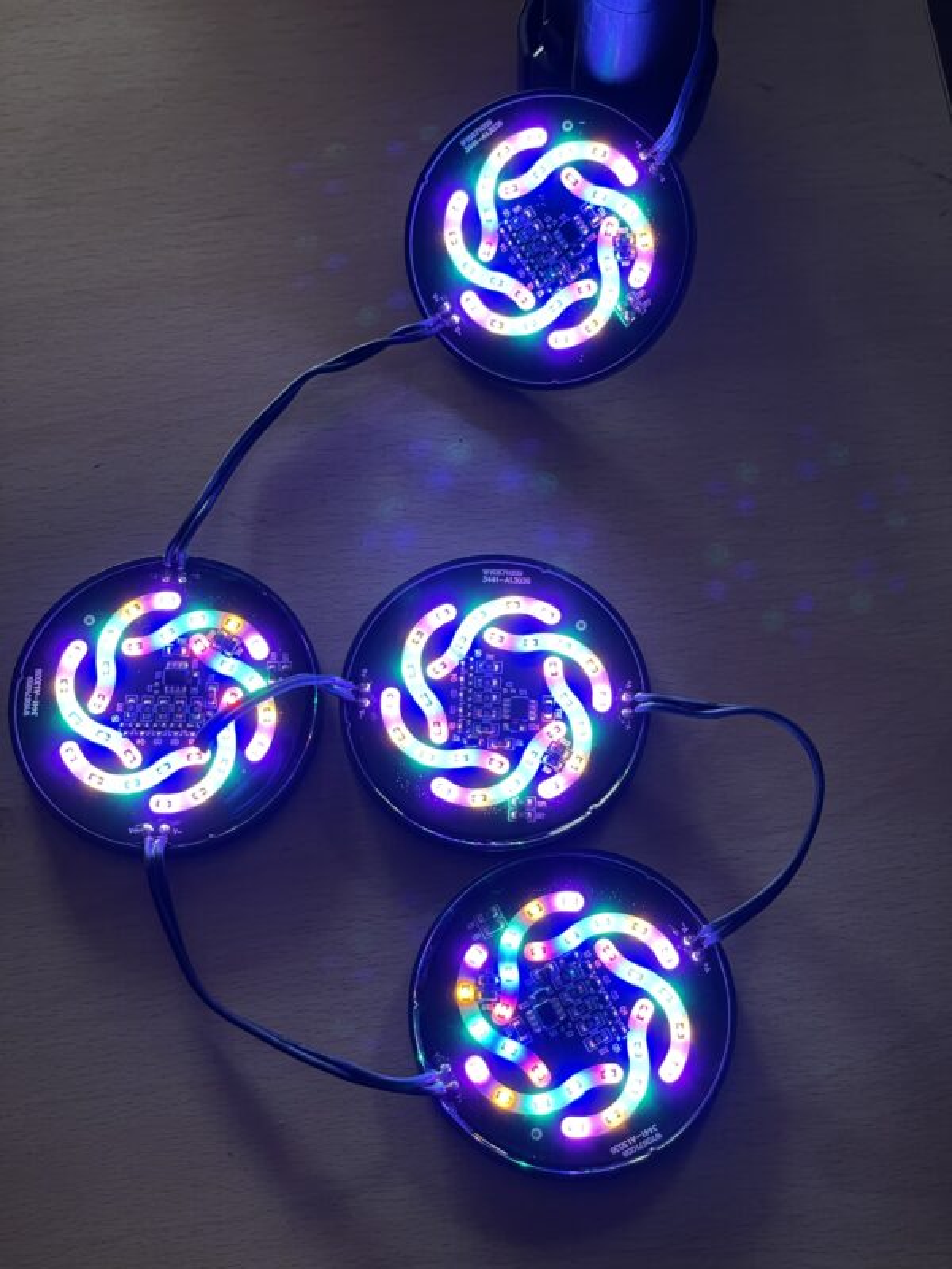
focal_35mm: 52
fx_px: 1907
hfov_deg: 28.0
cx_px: 476
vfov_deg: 36.8
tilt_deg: -70.5
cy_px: 634
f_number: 2
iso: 125
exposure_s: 1/57
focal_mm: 6
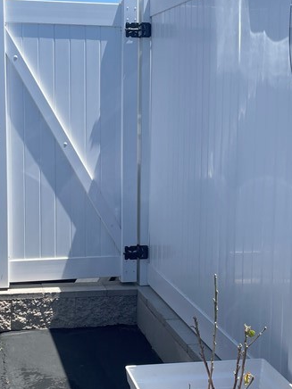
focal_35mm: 61
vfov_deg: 31.7
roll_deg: +0.6
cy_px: 194
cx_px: 129
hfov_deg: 24.0
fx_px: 686
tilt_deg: -6.6
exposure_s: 1/2618
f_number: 1.6
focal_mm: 4.2
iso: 32
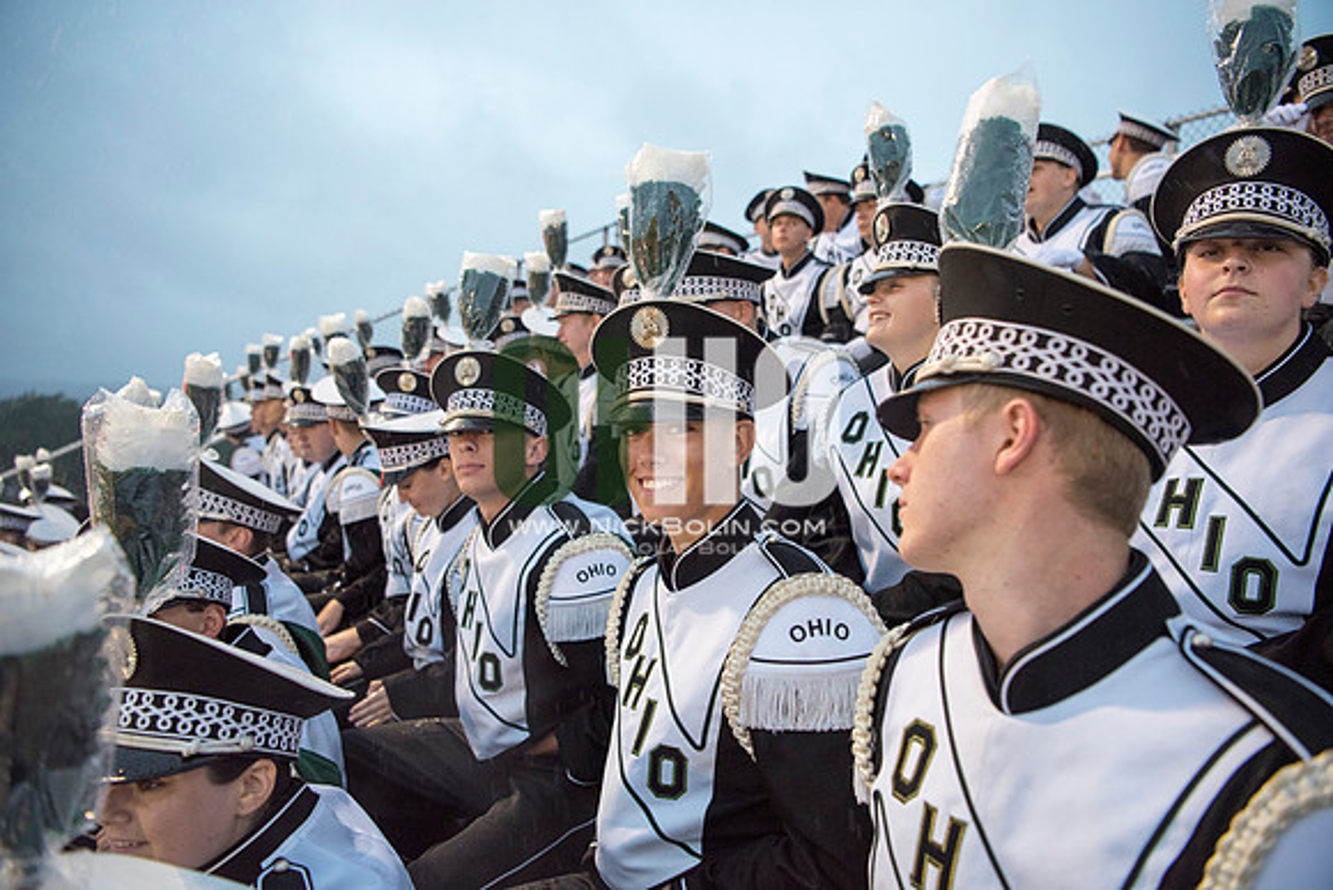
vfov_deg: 53.2
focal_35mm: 24
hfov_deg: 73.7
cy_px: 445
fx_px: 889
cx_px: 666
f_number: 3.2
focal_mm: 24
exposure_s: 1/320
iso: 2000
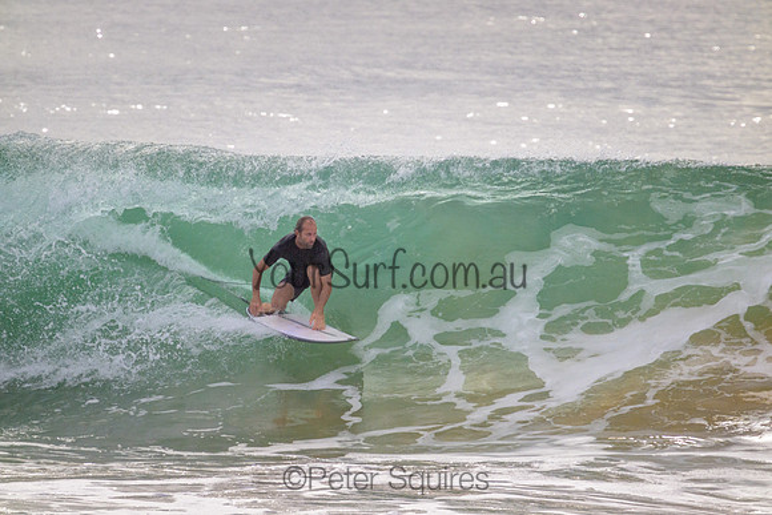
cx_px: 386
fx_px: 17159
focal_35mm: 800
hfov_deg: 2.6
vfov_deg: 1.7
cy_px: 258
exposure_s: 1/2000
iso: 1000
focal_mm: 800
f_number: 11
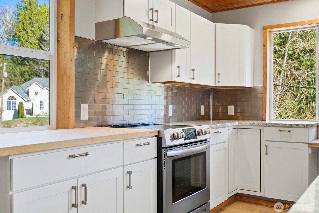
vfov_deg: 36.9
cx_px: 157
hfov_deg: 53.1
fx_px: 319
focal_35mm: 36
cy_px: 105
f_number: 4
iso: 400
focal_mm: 35
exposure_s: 1/2000
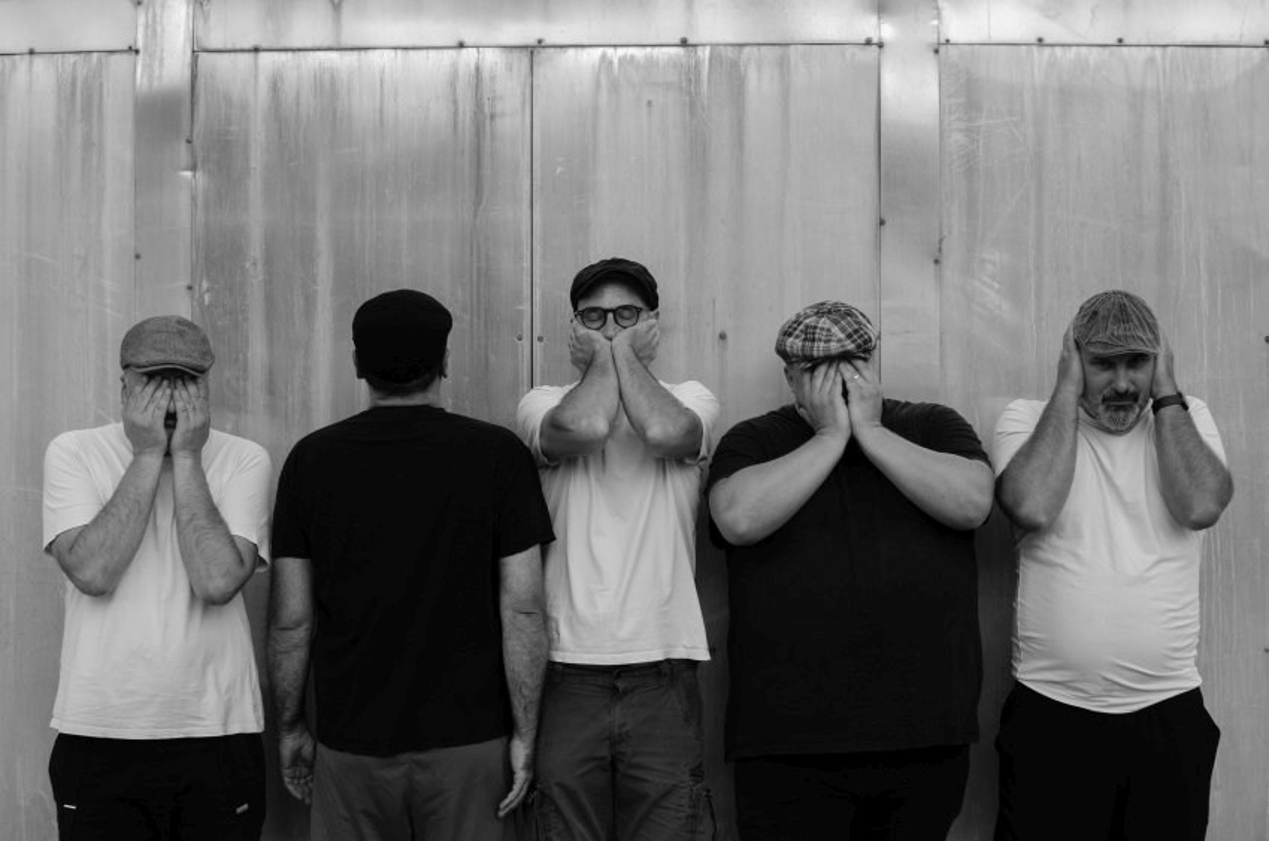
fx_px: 1950
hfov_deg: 36.1
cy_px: 411
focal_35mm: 55
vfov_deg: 24.3
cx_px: 618
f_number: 5
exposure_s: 1/320
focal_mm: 35
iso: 200
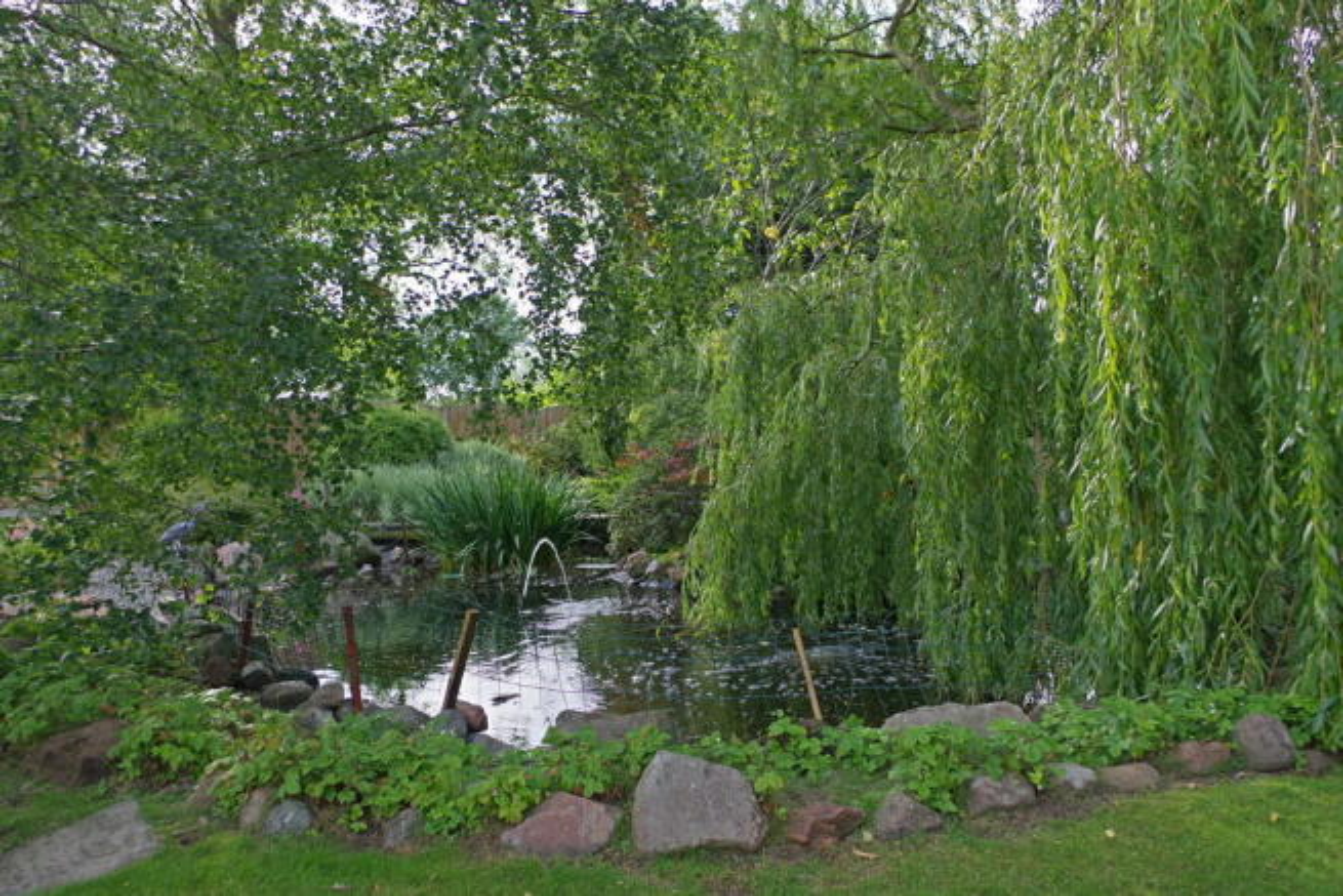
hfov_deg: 67.4
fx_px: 1007
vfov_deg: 48.0
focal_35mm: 27
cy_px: 448
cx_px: 672
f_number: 5
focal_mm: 18
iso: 200
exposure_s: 1/250
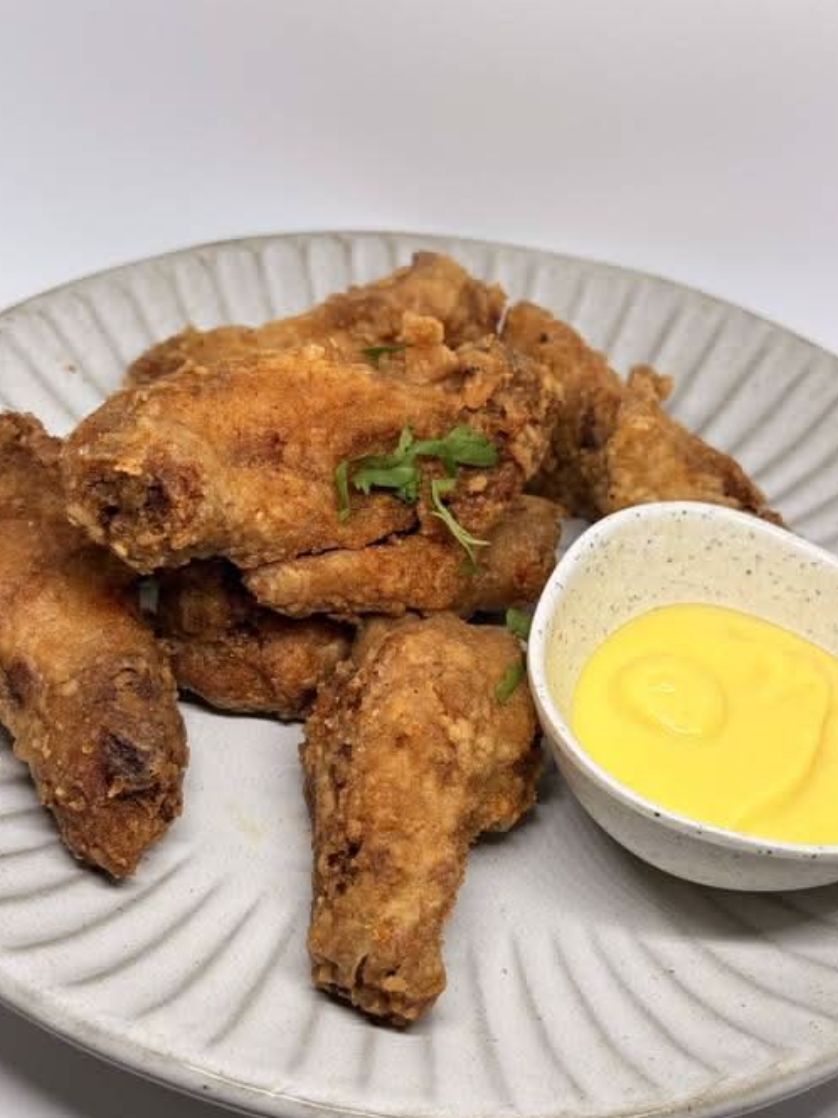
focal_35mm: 53
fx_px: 1711
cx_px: 411
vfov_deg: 36.1
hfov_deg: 27.5
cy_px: 614
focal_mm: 6.76
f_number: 1.78
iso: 50
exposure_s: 1/121
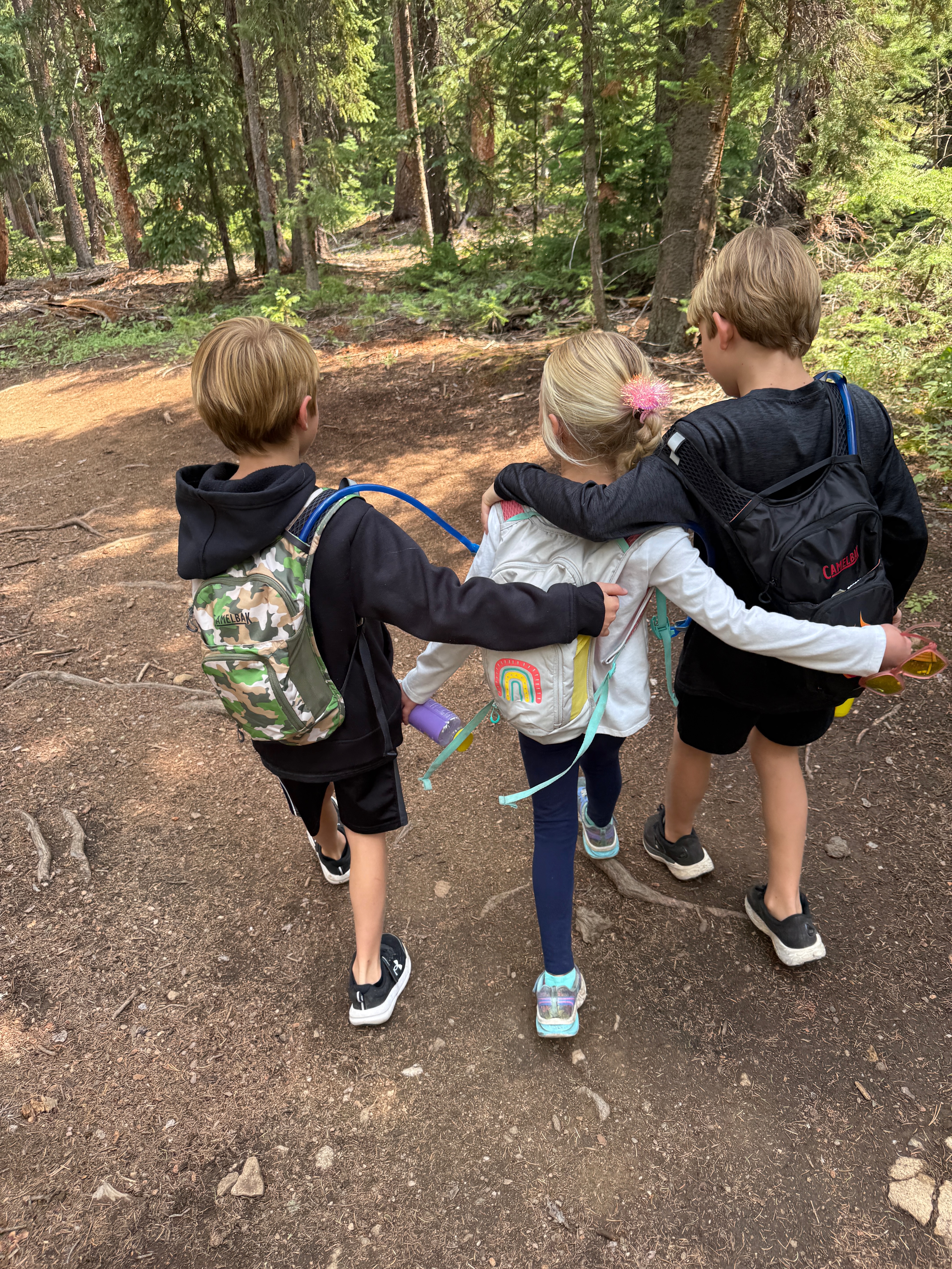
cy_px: 634
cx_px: 476
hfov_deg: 56.8
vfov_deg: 71.6
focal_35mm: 24
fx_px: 880
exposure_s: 1/195
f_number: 1.78
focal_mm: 6.76
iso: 64
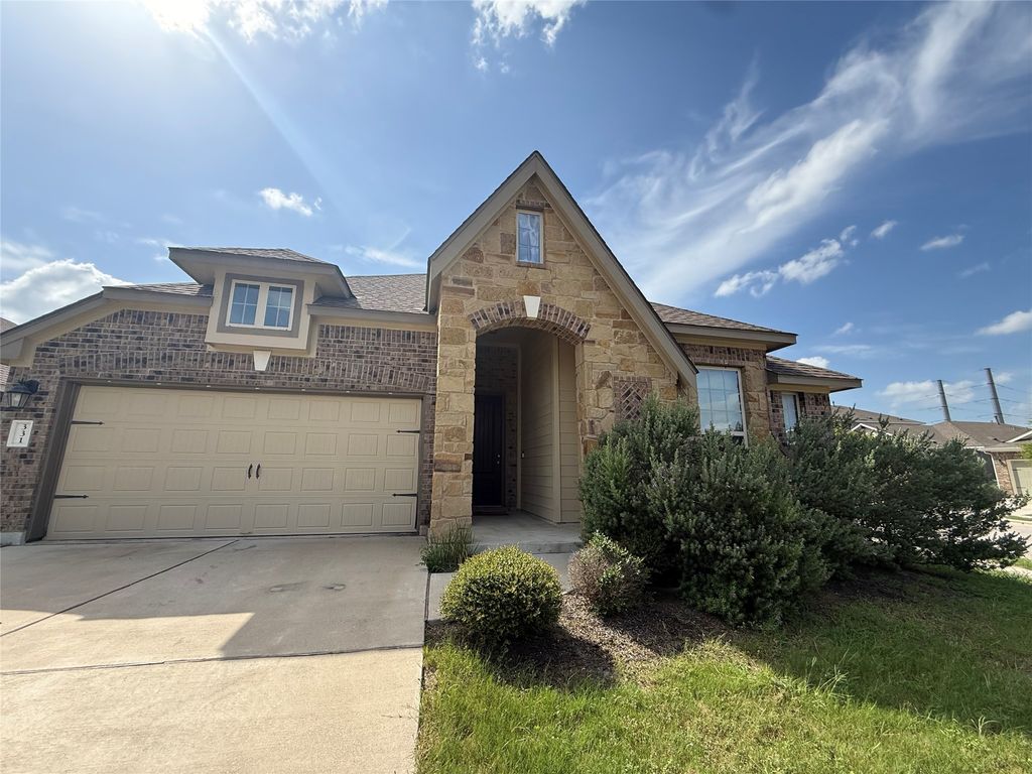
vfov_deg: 85.7
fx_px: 417
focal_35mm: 14
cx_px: 516
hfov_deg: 102.1
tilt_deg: +12.2
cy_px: 387
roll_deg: -0.7
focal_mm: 2.22
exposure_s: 1/1464
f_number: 2.2
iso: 64
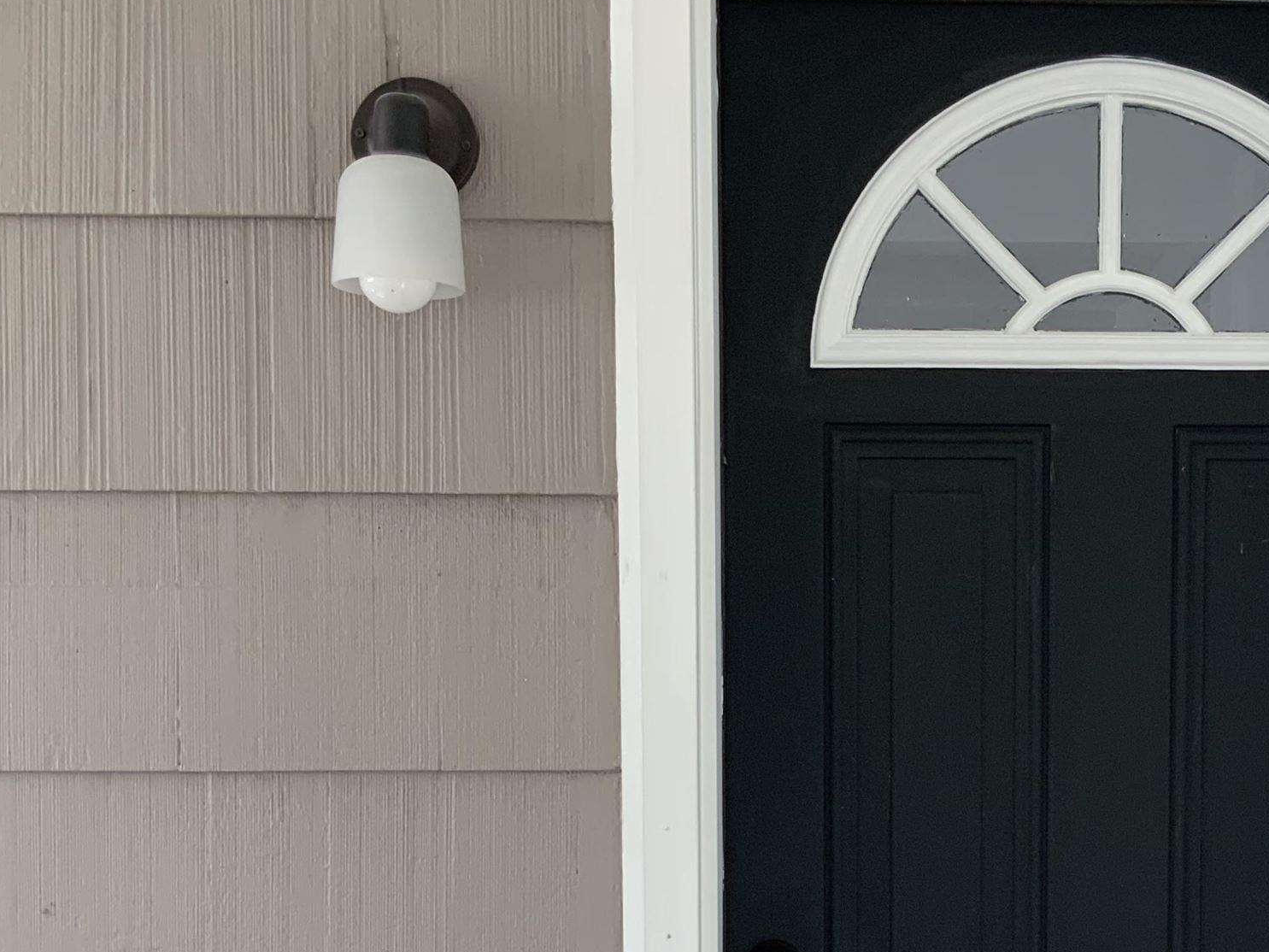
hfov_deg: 31.5
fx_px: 2200
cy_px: 753
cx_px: 977
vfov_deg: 24.1
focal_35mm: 60
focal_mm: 3
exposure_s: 1/122
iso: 25
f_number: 1.8
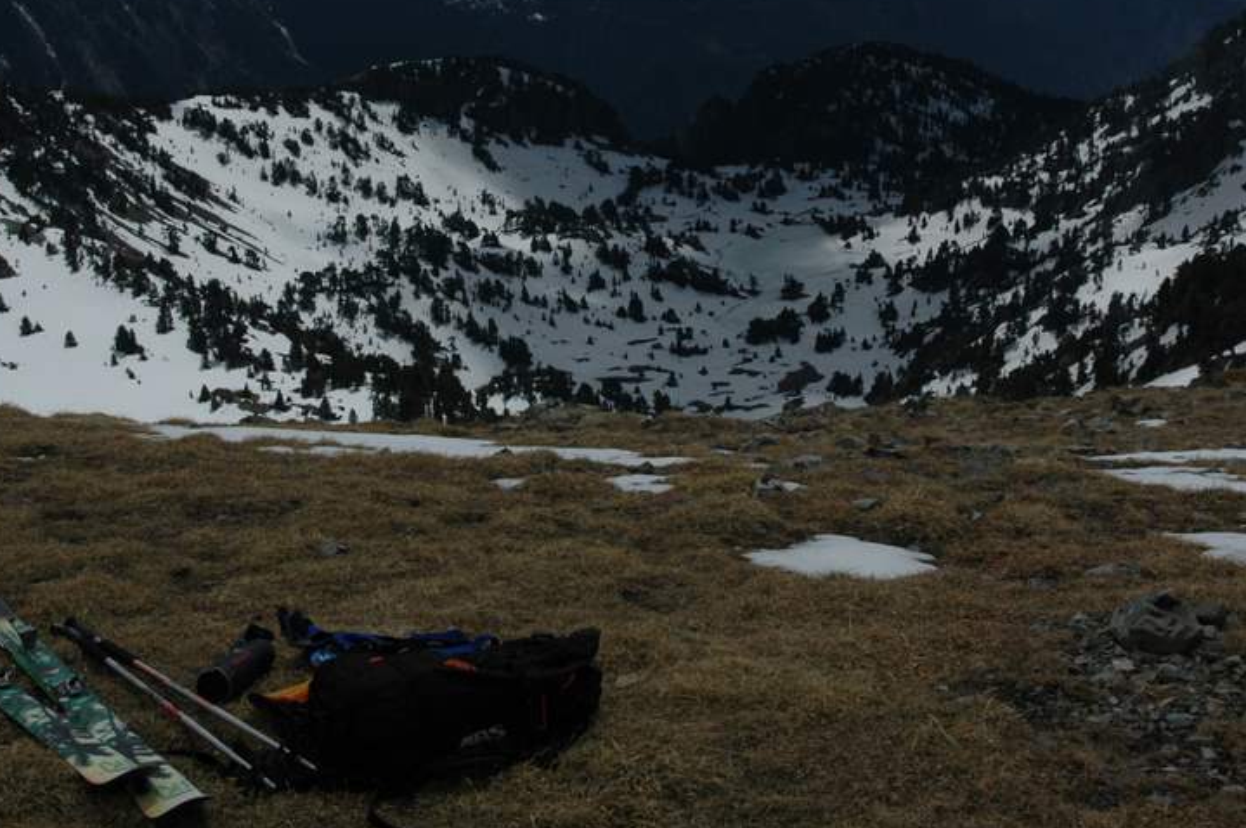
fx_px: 1996
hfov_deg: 34.6
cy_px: 259
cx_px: 558
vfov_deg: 23.3
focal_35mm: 58
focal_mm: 27
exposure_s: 1/6400
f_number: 5.6
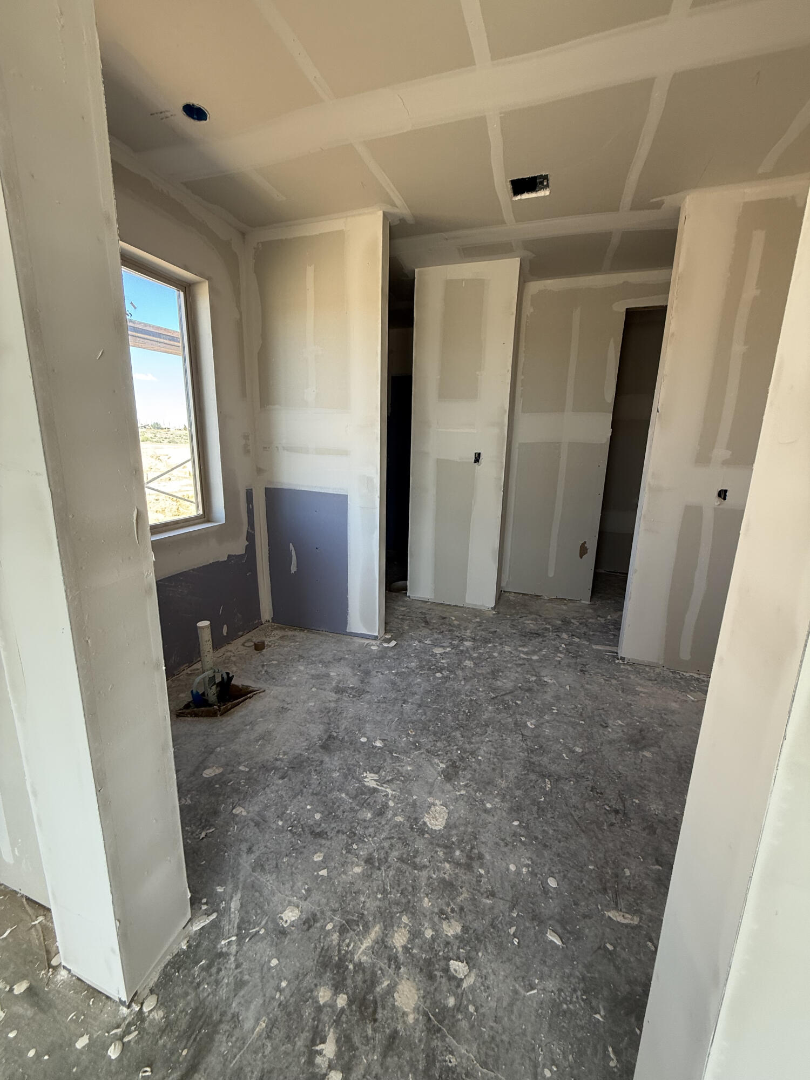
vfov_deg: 102.1
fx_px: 437
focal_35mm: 14
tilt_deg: -11.3
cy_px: 540
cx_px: 405
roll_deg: -1.3
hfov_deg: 85.7
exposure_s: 1/99
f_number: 2.2
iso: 80
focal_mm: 2.22
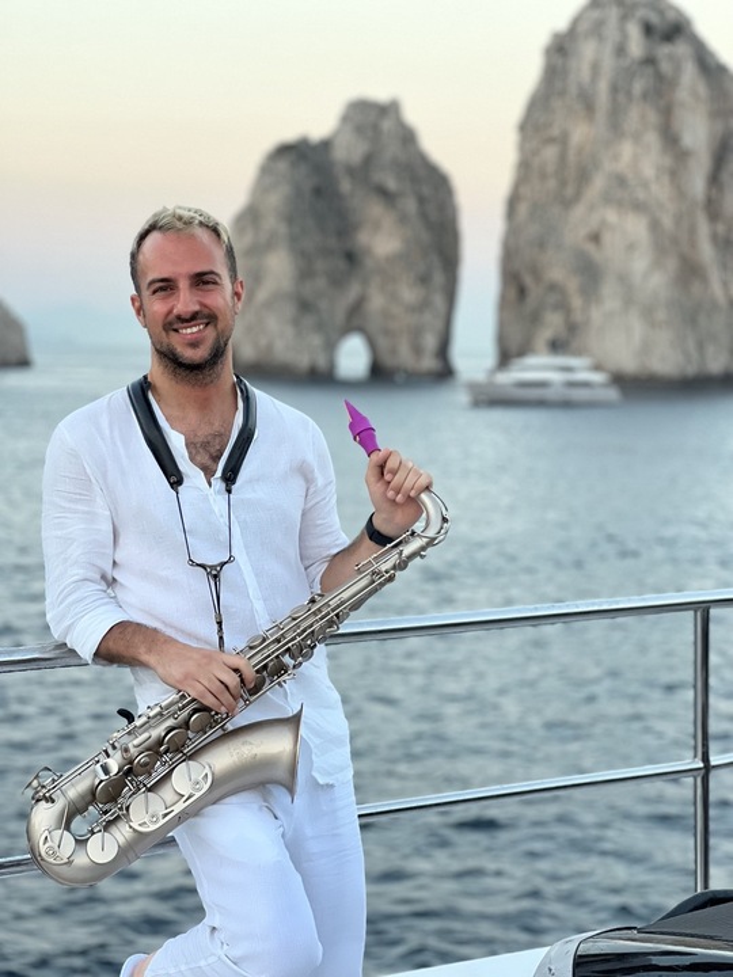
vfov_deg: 25.3
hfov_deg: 19.1
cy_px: 488
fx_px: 2174
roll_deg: -3.2
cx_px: 366
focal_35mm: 77
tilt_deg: -4.4
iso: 250
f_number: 2.8
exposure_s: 1/121
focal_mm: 9
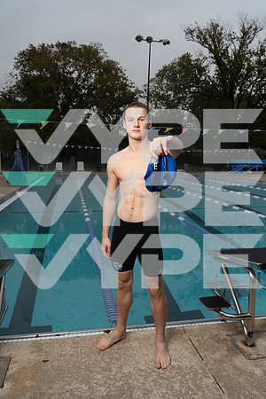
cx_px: 133
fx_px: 321
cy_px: 200
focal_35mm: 29
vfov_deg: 63.7
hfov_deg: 45.0
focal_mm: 29
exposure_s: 1/250
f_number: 5.6
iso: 200
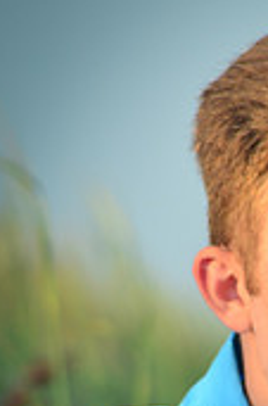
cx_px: 325
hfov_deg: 1.7
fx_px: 8875
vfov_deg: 2.6
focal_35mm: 790
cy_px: 482
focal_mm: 200
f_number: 8
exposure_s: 1/200
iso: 200
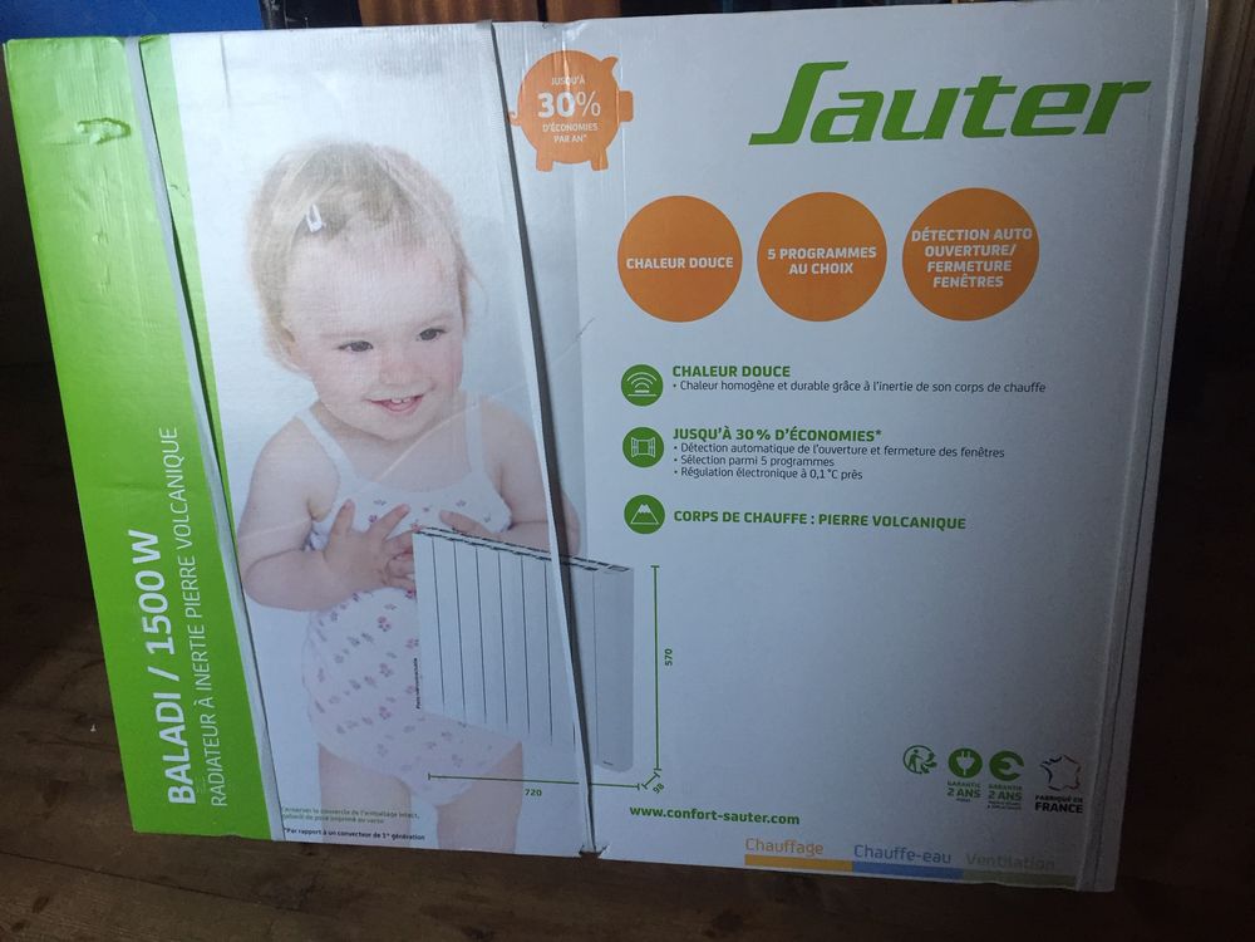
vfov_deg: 48.2
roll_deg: +2.4
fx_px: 1051
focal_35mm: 29
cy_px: 471
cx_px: 628
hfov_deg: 61.7
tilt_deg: -29.4
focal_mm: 4.15
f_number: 2.2
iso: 125
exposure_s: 1/33
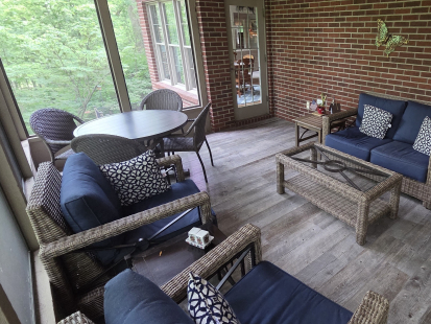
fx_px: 262
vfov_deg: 63.2
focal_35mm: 21
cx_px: 300
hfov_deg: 75.5
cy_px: 138
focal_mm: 2.2
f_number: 2.2
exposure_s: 1/60
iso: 500
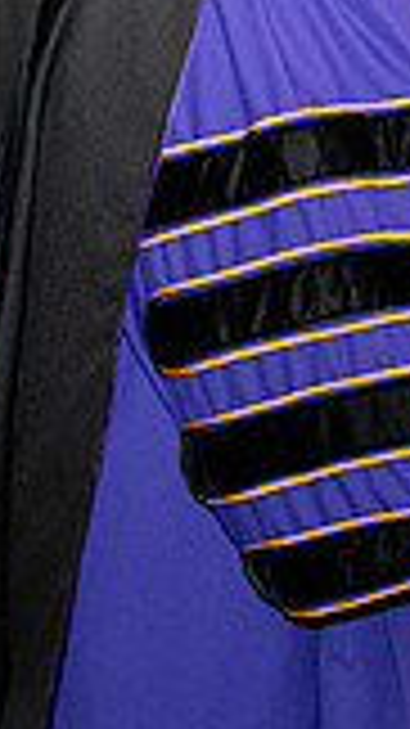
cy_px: 169
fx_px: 5069
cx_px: 955
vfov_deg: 8.2
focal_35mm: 262
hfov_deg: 4.5
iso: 2500
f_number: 5.6
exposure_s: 1/200
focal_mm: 70
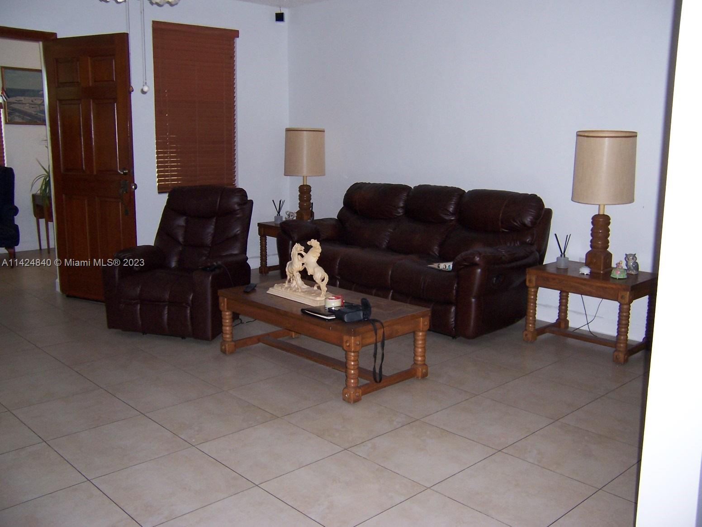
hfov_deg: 55.4
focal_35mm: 33
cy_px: 264
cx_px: 351
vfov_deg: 42.9
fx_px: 669
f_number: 2.8
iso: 140
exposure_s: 1/60
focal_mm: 5.5
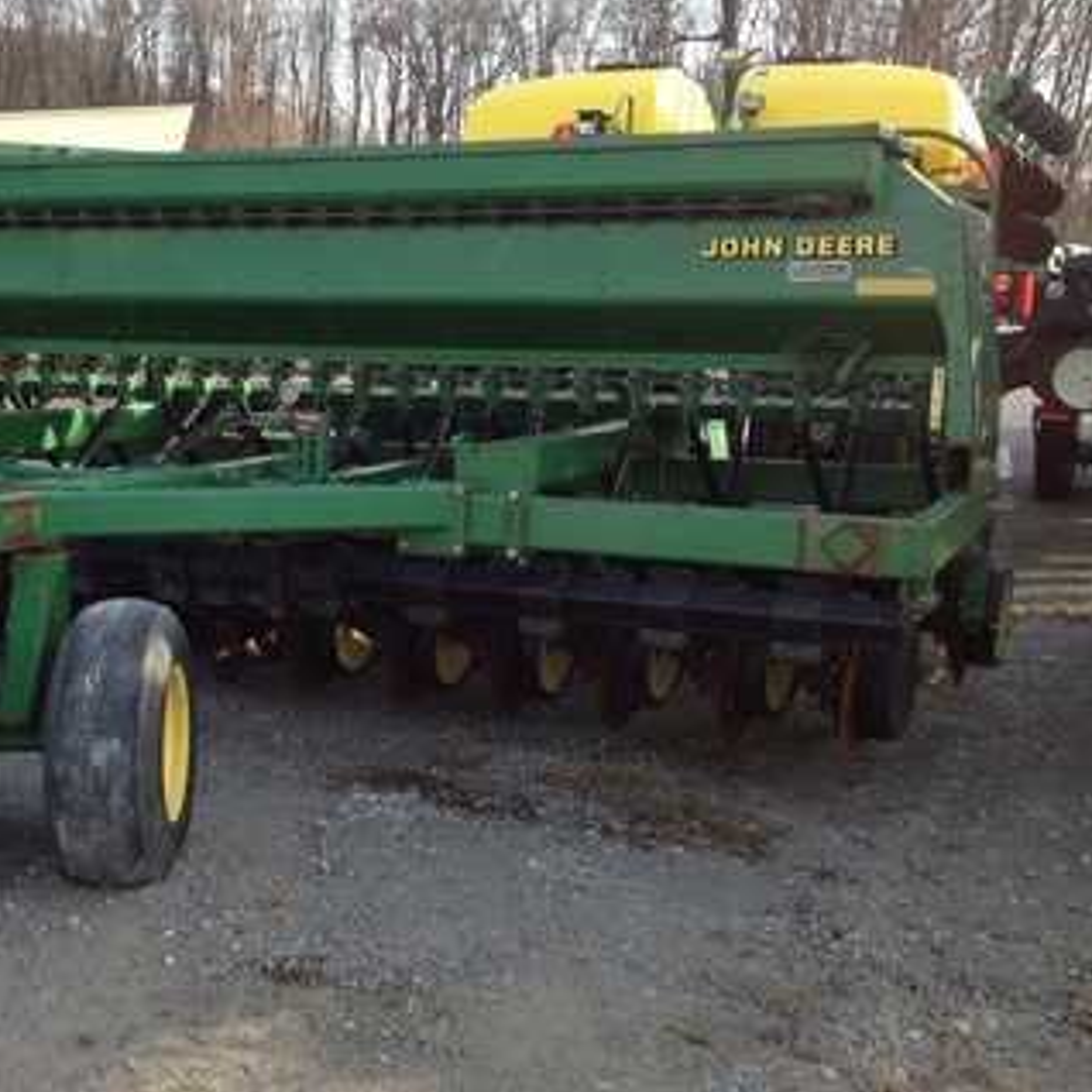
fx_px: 1892
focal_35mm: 53
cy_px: 532
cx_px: 326
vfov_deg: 32.2
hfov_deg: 31.8
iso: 50
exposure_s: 1/326
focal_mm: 4.28
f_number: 2.4
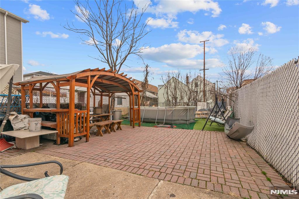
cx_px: 150
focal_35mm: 16
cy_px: 100
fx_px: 133
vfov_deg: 73.7
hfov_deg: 96.8
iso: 400
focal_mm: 16
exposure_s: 1/400
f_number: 8
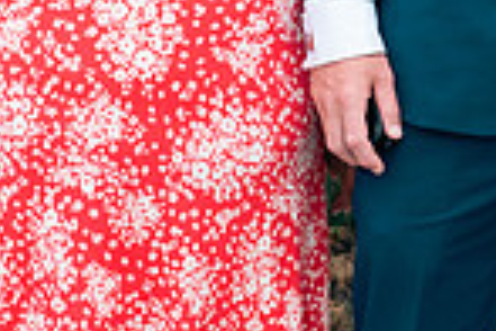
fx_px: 3375
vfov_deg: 5.5
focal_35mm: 245
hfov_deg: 8.2
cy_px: -302
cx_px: 729
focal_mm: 62
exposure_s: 1/160
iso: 160
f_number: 6.3
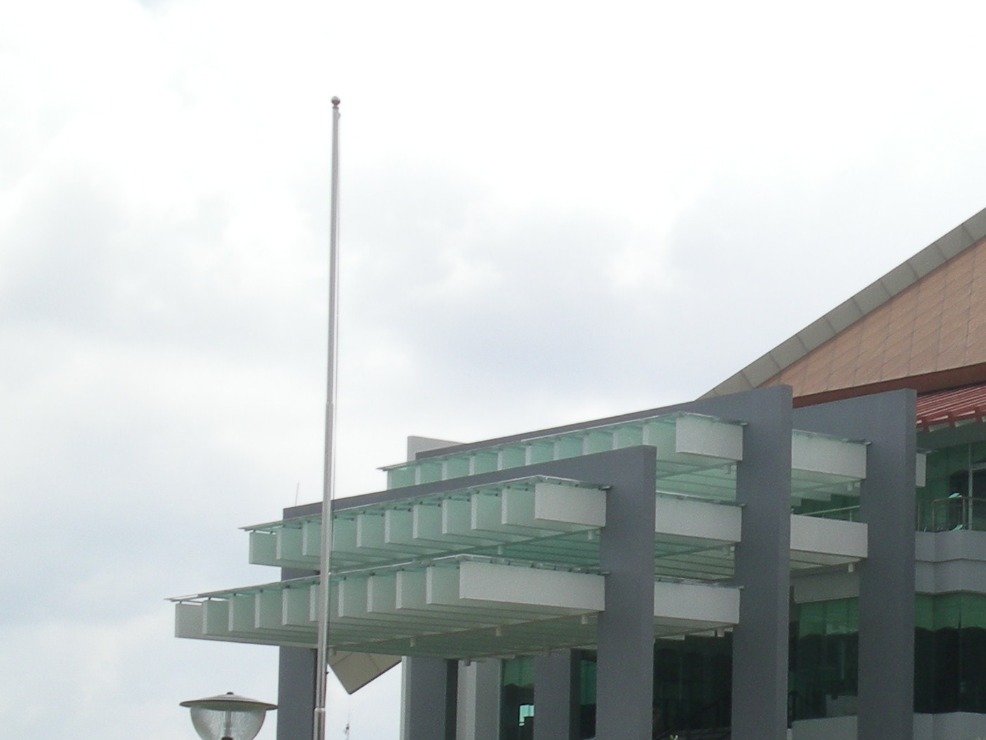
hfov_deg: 15.9
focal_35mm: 122
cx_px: 975
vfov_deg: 12.1
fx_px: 3476
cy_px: 646
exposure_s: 1/217
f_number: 5.6
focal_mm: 9.3
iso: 50
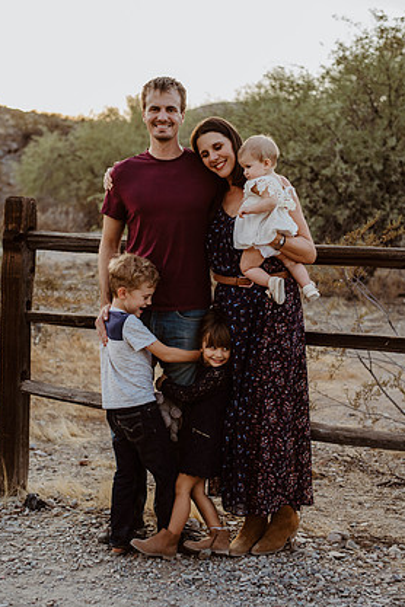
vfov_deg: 36.9
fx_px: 911
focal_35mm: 54
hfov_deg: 25.1
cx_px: 200
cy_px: 303
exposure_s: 1/400
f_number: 2.8
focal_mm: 50
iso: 200
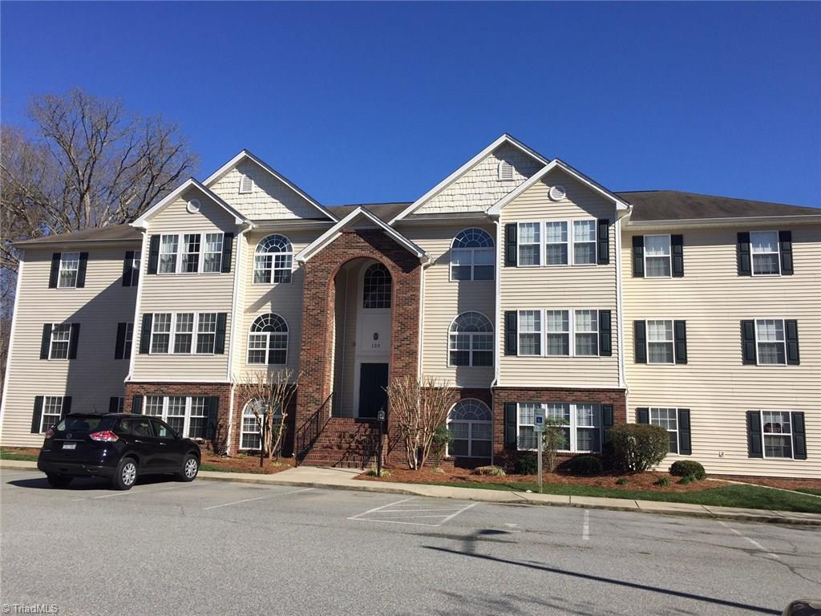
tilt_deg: +9.4
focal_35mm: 29
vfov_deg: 48.2
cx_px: 410
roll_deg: -1.8
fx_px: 688
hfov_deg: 61.7
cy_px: 308
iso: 32
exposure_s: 1/3049
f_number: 2.2
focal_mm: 4.15
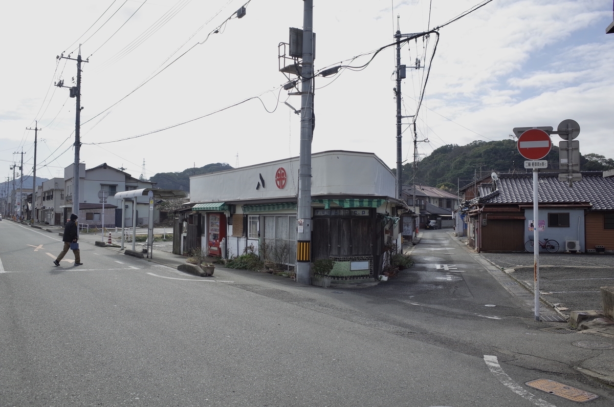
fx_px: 477
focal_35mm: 28
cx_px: 307
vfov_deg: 46.2
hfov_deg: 65.6
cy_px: 204
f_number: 5.6
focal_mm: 18.3
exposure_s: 1/500
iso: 100
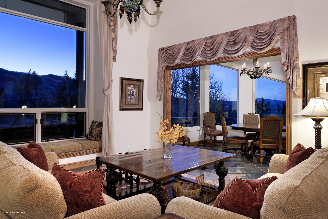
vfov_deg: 51.3
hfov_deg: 71.5
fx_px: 228
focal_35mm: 25
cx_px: 164
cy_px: 110
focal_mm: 25
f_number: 6.3
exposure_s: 1/25
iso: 1600
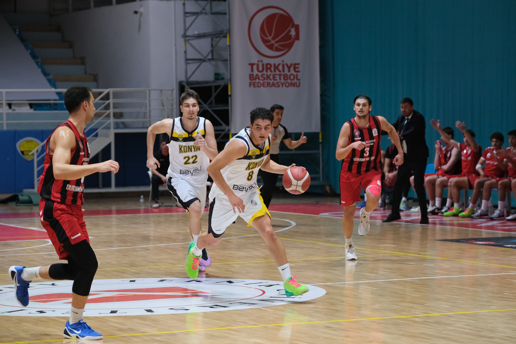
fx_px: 2035
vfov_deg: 9.7
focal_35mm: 142
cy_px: 172
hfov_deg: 14.4
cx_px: 258
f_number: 2.8
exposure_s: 1/1000
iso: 2500
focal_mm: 94.5
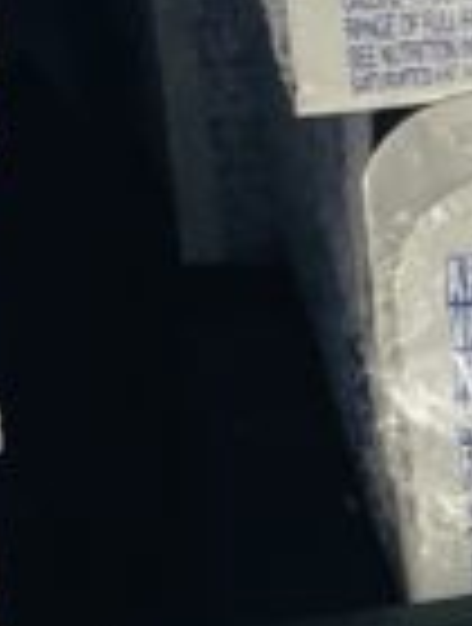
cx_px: 1385
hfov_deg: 7.0
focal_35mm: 191
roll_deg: -0.6
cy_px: 158
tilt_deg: -23.7
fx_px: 3457
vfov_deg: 10.3
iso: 50
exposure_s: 1/120
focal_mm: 4.2
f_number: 1.6
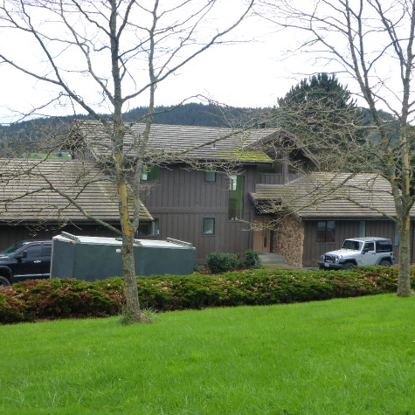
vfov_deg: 30.6
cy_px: 206
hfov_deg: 30.6
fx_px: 760
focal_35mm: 56
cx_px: 198
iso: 160
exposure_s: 1/320
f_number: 4.2
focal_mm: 8.5
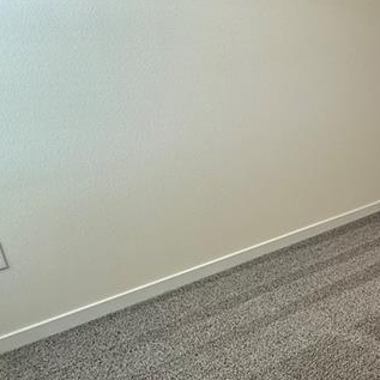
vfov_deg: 41.9
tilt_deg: -16.6
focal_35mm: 40
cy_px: 188
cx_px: 433
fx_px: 497
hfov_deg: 35.0
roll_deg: +0.5
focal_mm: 2.22
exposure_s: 1/120
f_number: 2.2
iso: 160
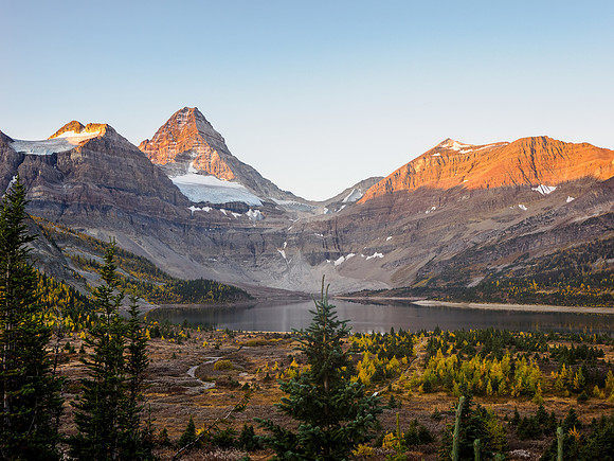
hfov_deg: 51.4
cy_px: 230
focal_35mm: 36
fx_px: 639
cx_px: 307
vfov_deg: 39.7
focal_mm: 18
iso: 200
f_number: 5.6
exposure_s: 1/60
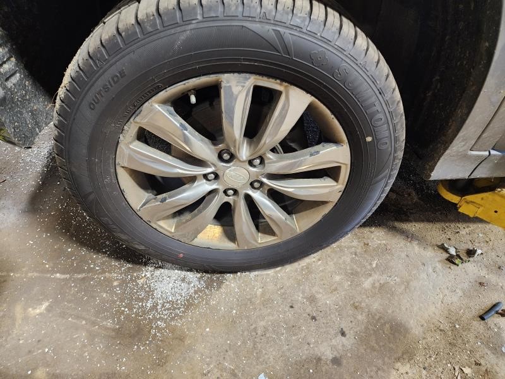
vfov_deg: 58.9
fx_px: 336
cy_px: 190
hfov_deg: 73.9
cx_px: 252
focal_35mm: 23
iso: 640
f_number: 1.8
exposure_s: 1/30
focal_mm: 6.4
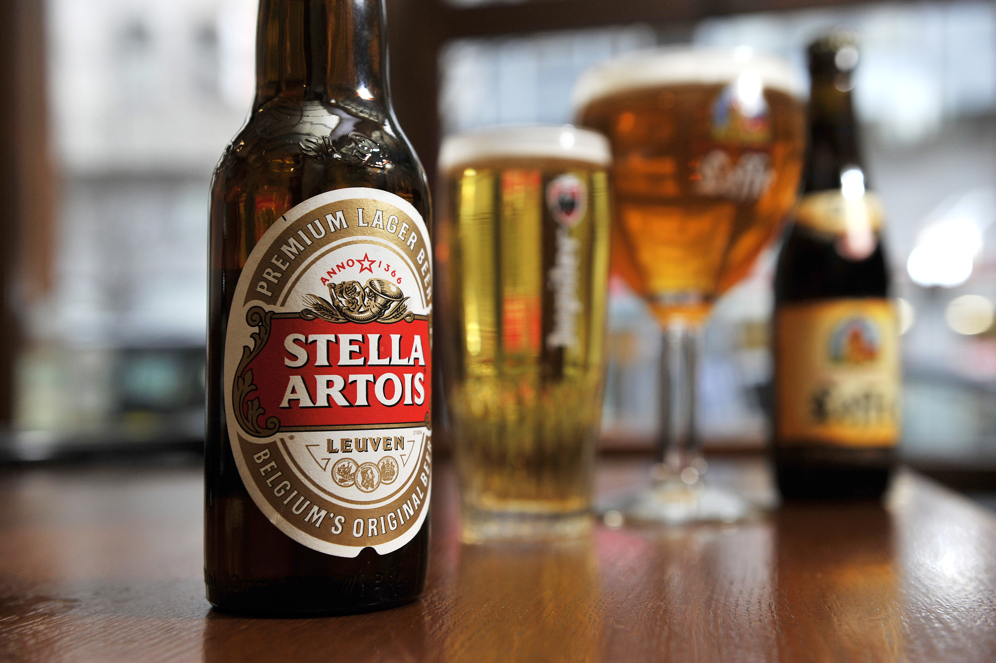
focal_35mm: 45
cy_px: 332
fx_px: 1244
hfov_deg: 43.6
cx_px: 498
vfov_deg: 29.8
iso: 800
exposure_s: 1/125
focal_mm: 45
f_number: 4.5
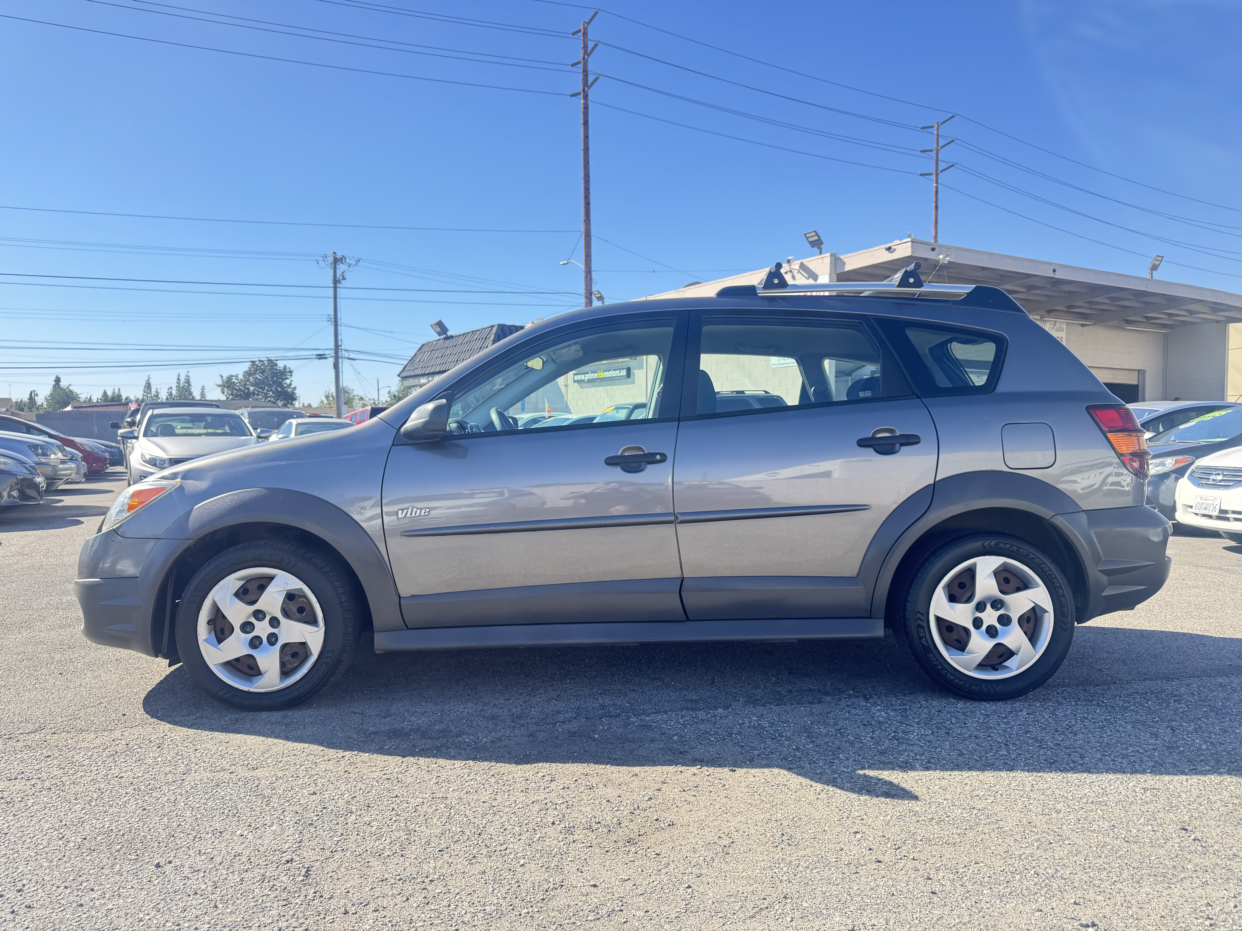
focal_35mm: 24
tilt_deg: -2.8
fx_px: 861
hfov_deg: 71.6
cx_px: 621
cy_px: 466
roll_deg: -0.8
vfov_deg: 56.8
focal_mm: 6.76
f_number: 1.78
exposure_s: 1/980
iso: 80
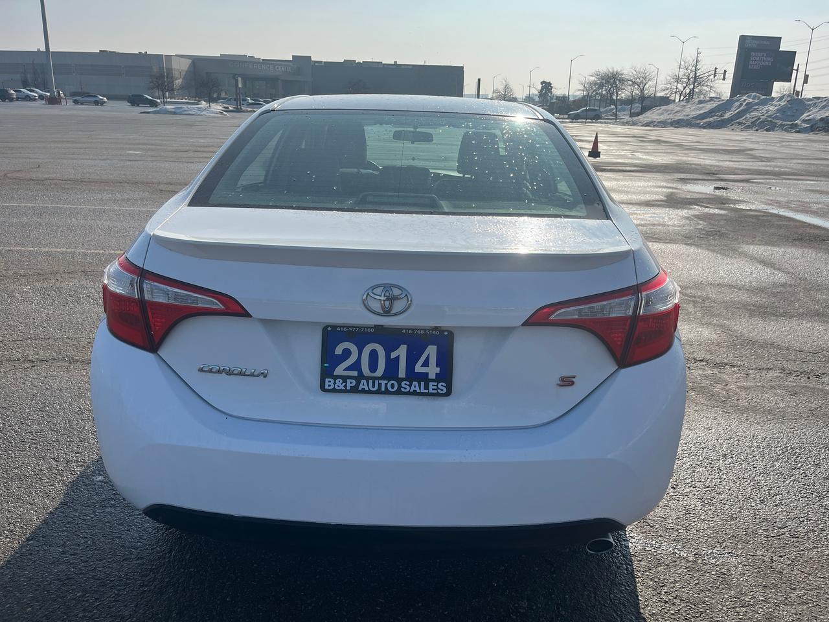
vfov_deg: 53.1
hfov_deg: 67.3
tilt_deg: -18.7
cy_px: 311
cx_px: 414
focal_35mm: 26
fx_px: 623
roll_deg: -1.7
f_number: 1.6
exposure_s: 1/6173
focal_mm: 5.1
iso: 50
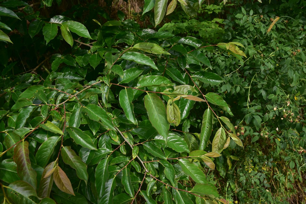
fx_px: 425
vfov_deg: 27.0
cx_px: 153
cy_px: 102
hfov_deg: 39.6
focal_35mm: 50
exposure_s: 1/125
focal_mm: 50
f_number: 11
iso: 320
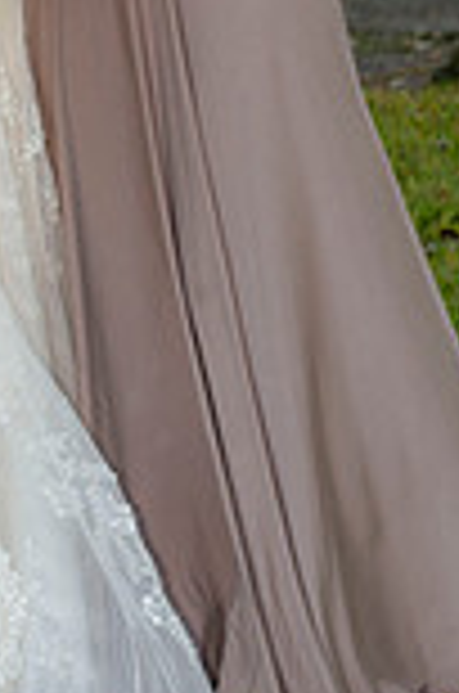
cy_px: -36
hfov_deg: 5.5
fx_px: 4764
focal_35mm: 248
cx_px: 34
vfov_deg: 8.3
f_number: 6.3
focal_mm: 85
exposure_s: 1/400
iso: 1250
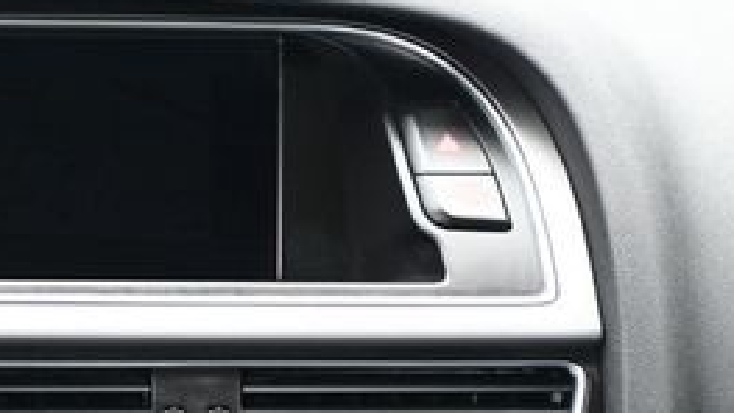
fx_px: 2906
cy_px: 516
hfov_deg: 14.3
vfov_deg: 8.0
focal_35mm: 149
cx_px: 165
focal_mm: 39
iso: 1250
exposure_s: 1/125
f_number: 5.6
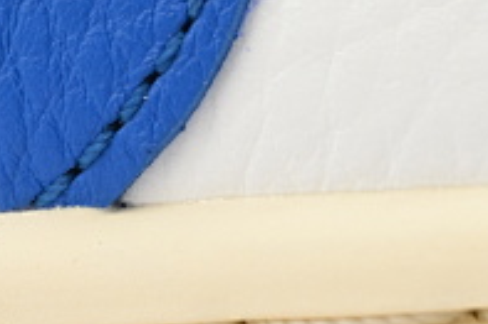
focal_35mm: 487
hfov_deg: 4.2
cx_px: 45
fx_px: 6596
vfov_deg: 2.8
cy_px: -199
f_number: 11
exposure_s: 1/100
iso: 400
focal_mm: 120
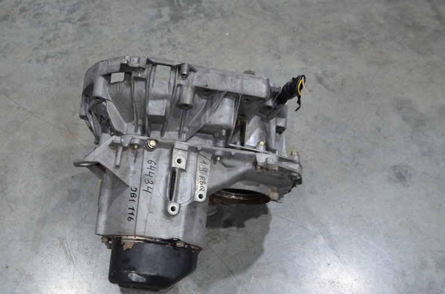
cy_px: 183
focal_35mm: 41
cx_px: 186
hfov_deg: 47.3
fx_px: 506
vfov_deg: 32.3
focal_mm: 20
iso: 640
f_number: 4
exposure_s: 1/60
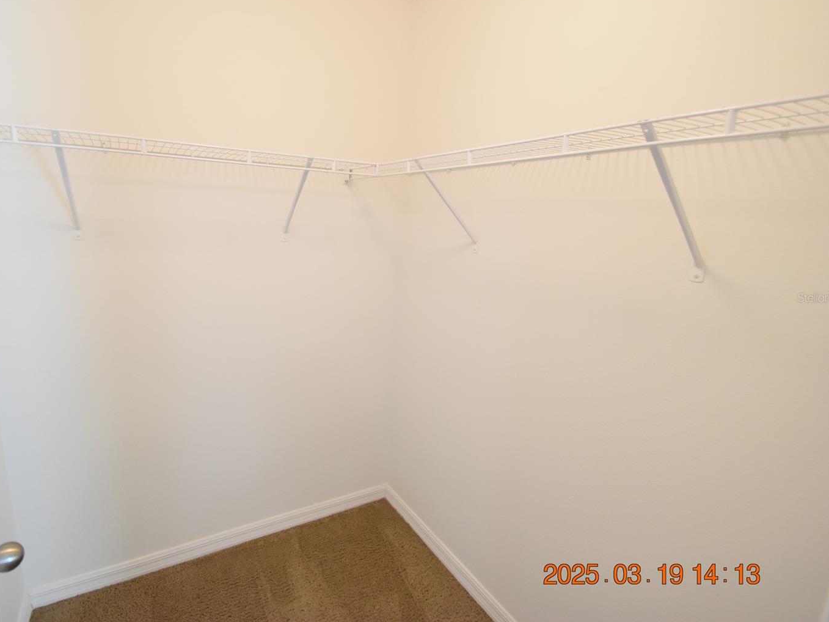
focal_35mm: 17
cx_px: 363
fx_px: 407
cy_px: 298
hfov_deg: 90.6
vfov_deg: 74.7
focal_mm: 10
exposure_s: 1/60
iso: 1250
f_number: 3.5
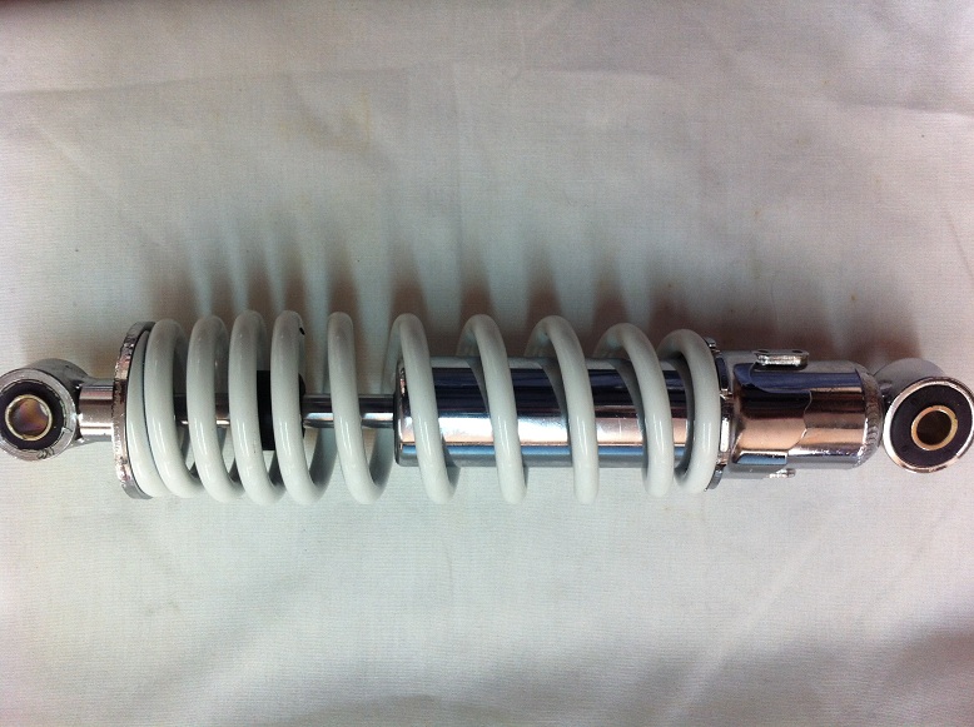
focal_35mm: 35
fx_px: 983
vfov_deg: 40.6
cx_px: 487
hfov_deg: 52.7
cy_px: 364
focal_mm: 3.85
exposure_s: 1/15
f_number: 2.8
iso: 80
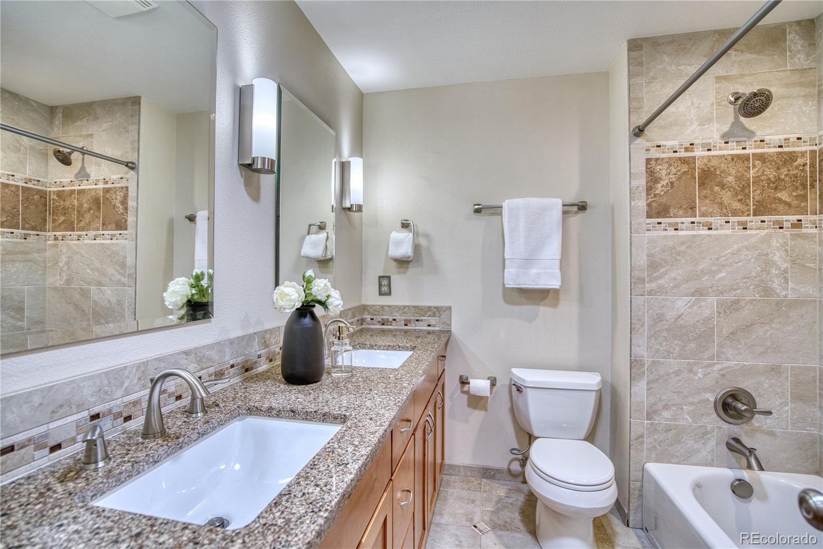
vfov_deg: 73.7
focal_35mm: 16
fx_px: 366
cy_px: 274
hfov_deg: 96.7
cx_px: 412
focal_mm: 16
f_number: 4
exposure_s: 1/60
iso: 500
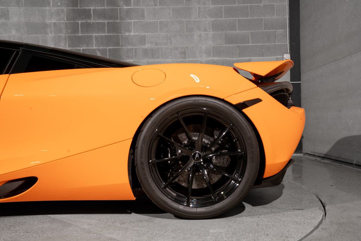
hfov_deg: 46.4
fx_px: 421
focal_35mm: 42
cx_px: 180
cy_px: 120
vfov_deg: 31.9
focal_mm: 42
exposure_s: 1/50
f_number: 11
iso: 320
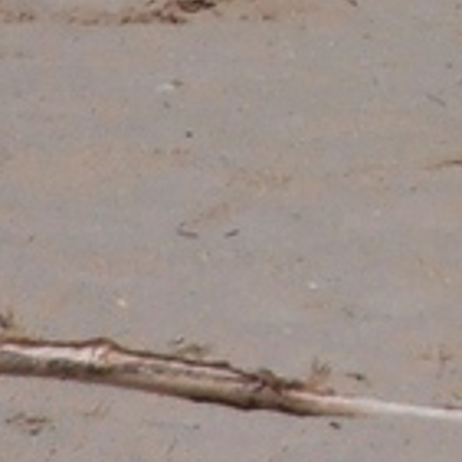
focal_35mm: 1811
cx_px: 1861
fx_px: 27346
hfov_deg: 1.0
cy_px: -865
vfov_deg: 1.0
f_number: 5.7
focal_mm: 42.54
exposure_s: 1/1250
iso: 80
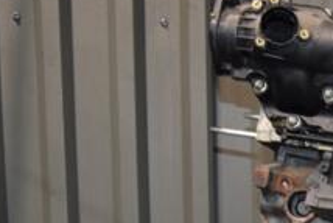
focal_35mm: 88
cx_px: 387
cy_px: 264
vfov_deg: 15.0
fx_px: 818
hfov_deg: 21.5
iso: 800
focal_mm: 21
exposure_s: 1/60
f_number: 5
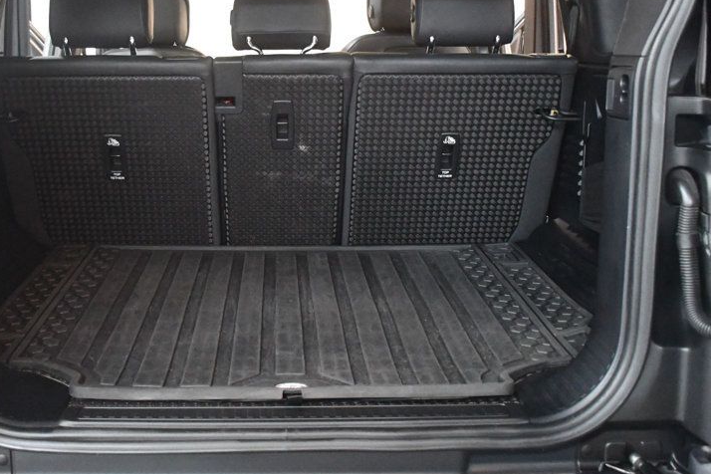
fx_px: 849
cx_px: 265
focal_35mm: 43
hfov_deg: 45.0
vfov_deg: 31.0
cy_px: 175
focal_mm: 20
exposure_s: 1/60
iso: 8000
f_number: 3.5
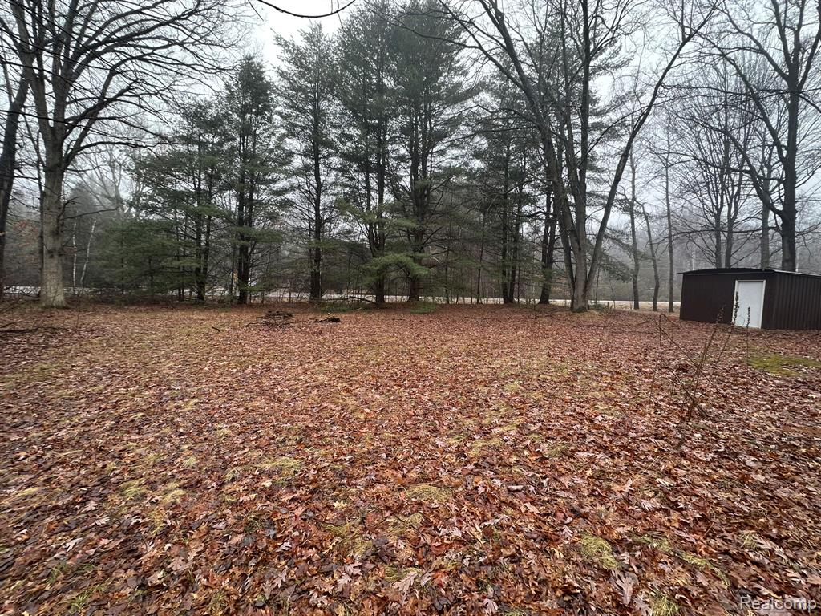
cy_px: 308
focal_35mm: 14
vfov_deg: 85.7
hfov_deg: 102.1
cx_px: 410
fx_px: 332
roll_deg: -1.0
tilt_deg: -3.2
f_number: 2.2
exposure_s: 1/99
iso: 50
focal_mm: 2.22
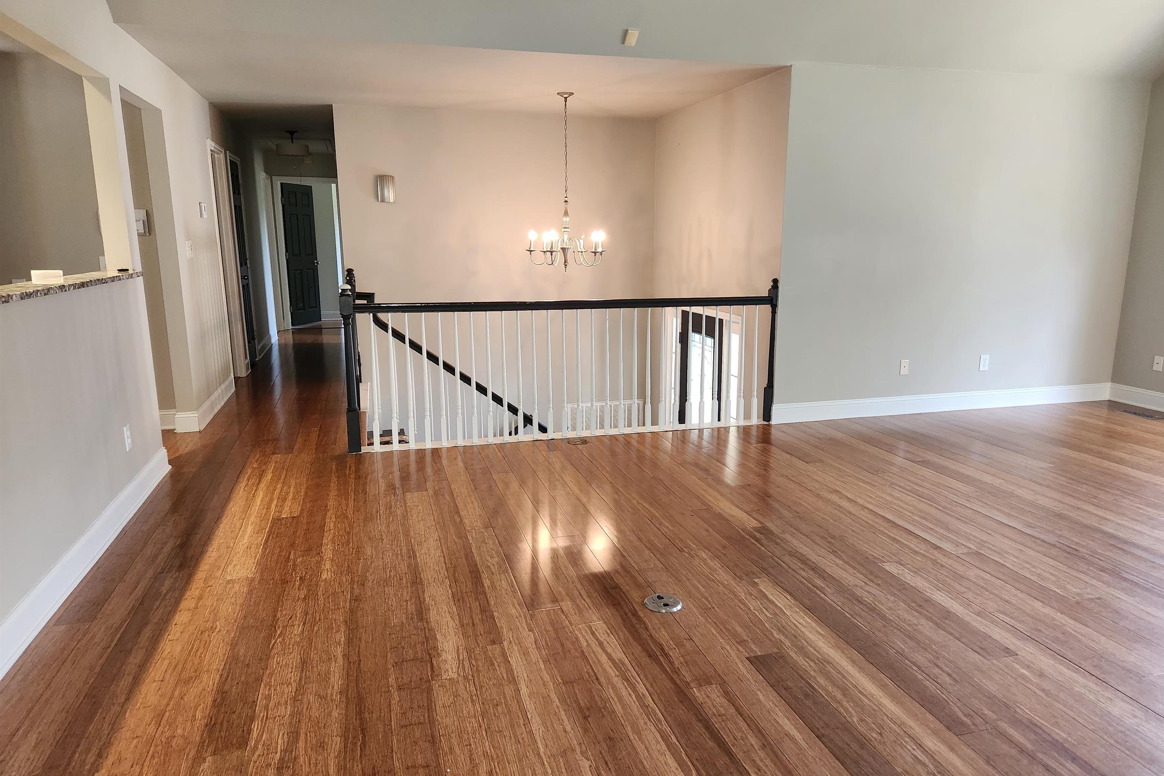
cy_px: 385
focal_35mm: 24
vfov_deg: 53.1
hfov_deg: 73.7
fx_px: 776
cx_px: 584
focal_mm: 5.4
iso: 250
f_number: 1.8
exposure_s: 1/120
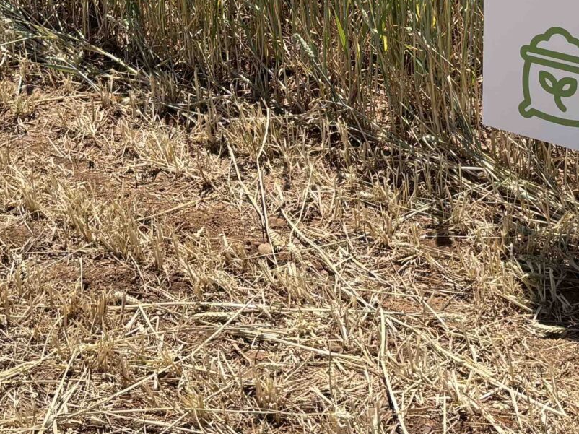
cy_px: -157
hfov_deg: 23.4
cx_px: 391
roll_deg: +1.7
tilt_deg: -16.7
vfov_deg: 16.6
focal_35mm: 83
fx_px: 1388
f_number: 1.6
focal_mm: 5.96
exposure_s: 1/3311
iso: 50
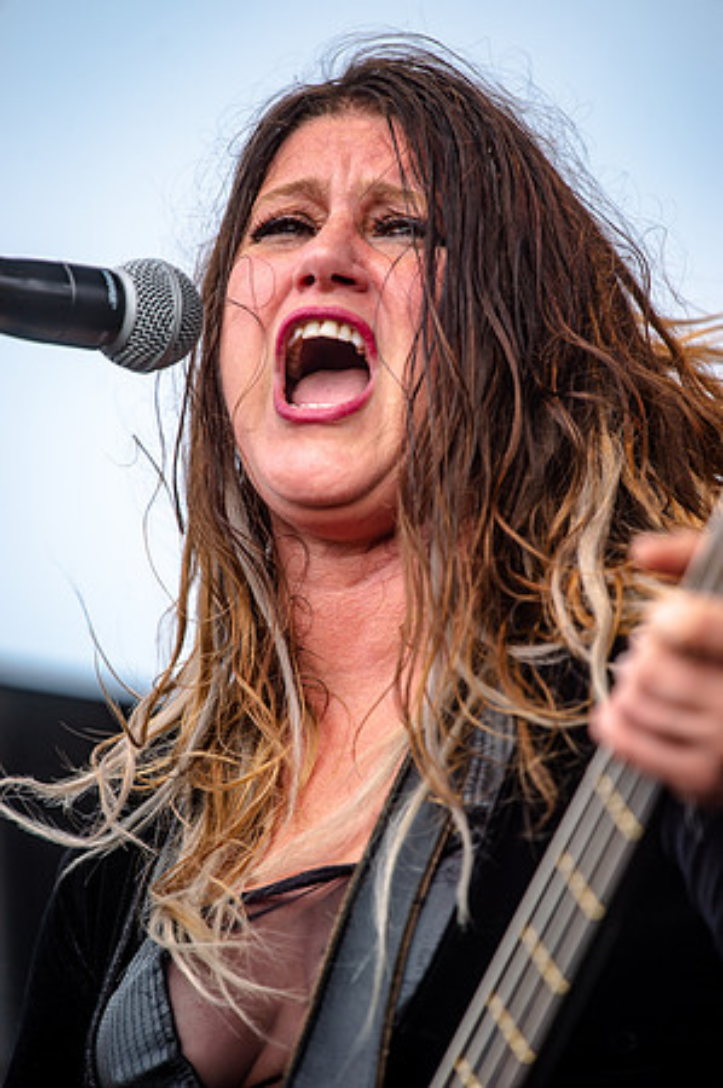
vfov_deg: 6.9
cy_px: 544
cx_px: 362
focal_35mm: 300
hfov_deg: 4.6
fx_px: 9058
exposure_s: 1/640
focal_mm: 300
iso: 200
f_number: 4
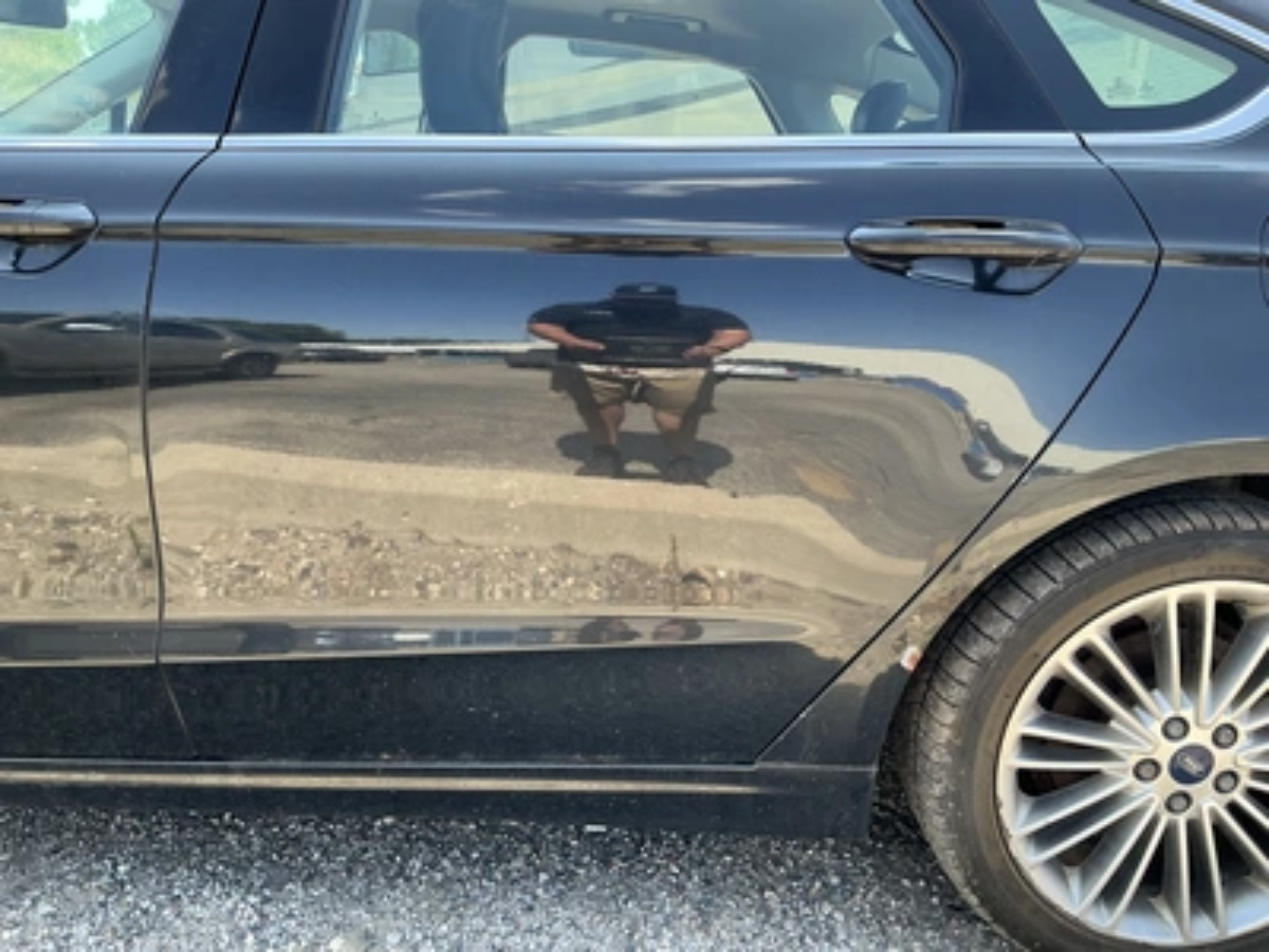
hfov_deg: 63.4
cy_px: 476
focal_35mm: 28
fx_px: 1026
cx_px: 634
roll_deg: -1.1
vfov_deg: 49.7
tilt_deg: -15.9
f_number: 1.8
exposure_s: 1/127
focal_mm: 3
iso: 16
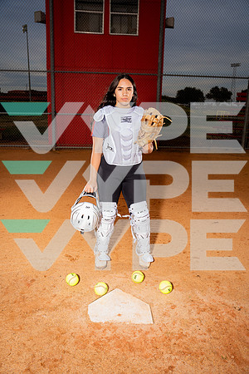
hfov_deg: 45.0
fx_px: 301
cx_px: 124
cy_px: 187
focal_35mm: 29
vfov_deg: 63.7
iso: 250
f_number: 4
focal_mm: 29
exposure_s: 1/1250
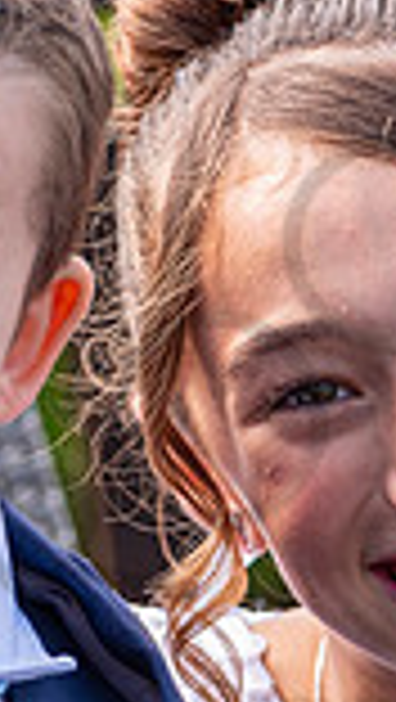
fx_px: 10319
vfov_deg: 3.9
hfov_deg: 2.2
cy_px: 542
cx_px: 256
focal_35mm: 554
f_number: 3.2
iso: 200
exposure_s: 1/500
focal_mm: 94.5
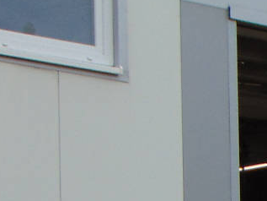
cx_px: 634
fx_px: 1944
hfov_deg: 7.4
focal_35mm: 252
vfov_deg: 5.7
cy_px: 495
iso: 80
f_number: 3.5
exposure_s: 1/640
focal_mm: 9
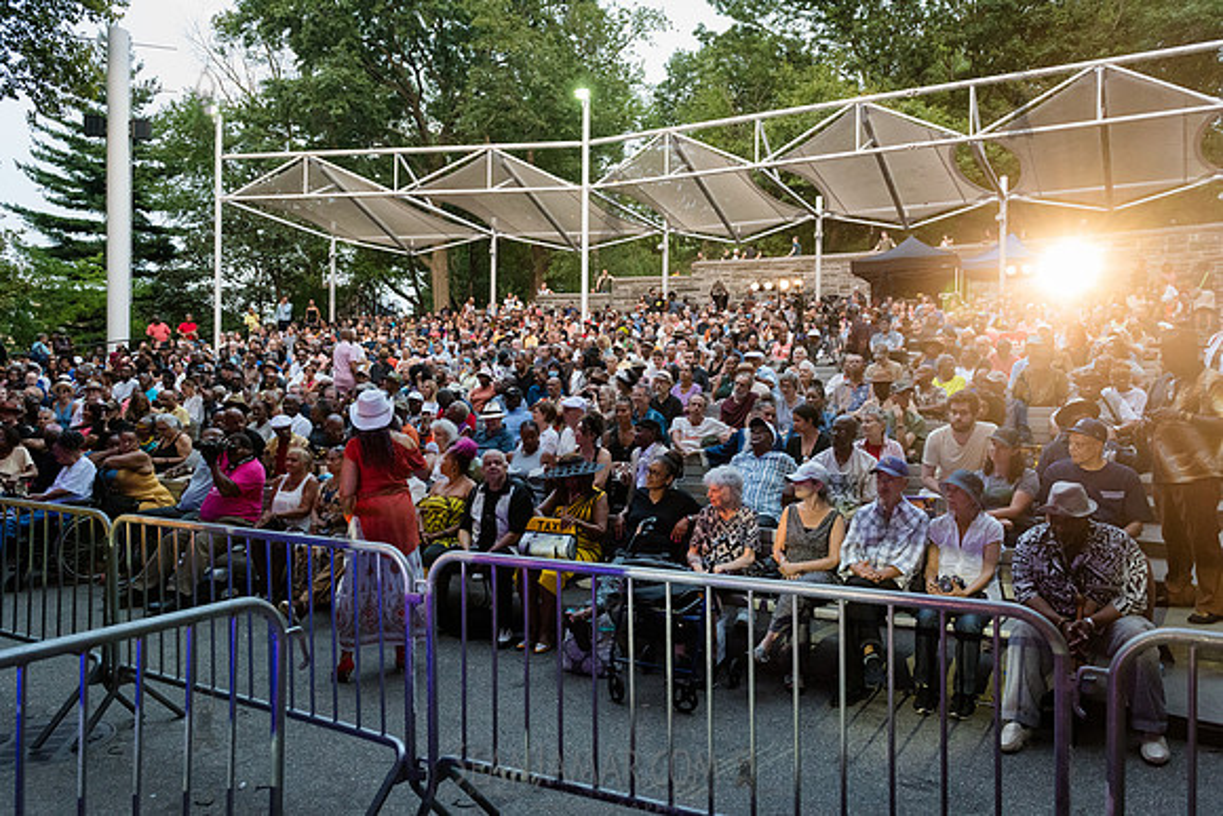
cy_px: 408
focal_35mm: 25
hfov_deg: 71.0
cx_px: 612
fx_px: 858
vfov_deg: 50.9
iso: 5000
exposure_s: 1/320
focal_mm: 24
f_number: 3.5
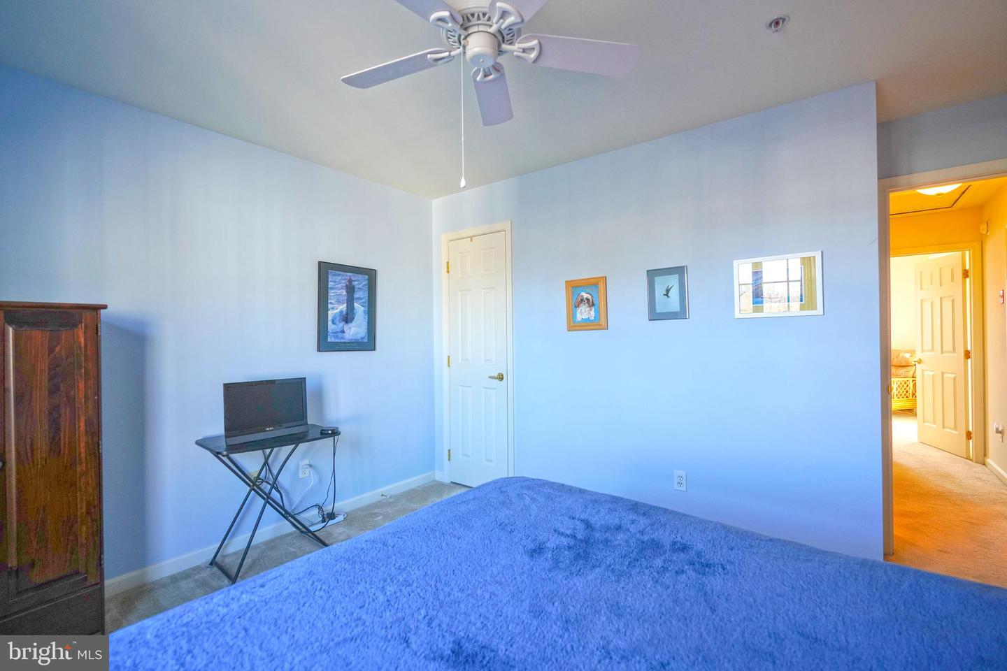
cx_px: 504
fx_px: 448
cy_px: 336
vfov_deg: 73.7
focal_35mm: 16
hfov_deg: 96.7
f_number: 4
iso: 800
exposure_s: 1/160
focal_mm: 16
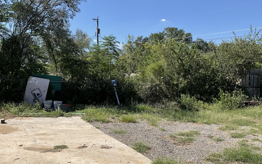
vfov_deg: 38.2
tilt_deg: -3.8
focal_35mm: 33
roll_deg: -0.9
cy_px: 97
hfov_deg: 58.1
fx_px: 236
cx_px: 130
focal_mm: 3
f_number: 1.8
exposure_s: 1/1786
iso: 16
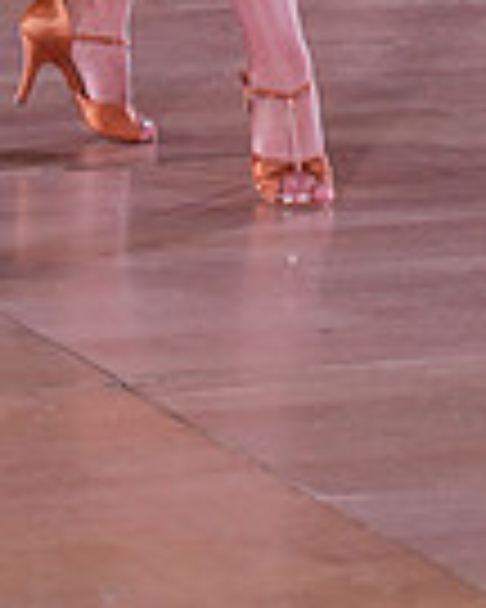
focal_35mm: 263
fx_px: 4729
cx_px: -74
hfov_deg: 5.9
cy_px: -671
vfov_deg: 7.1
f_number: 4
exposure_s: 1/400
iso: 2000
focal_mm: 65
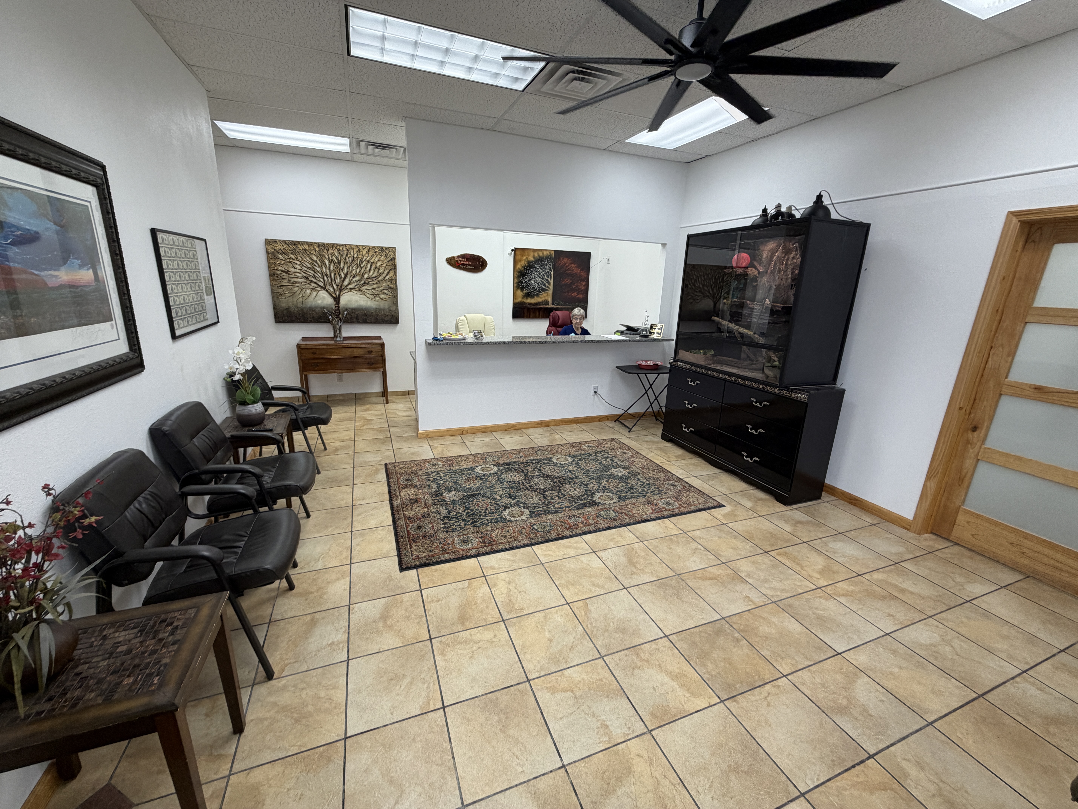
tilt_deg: -15.1
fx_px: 436
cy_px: 404
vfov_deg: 85.7
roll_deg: -2.1
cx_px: 539
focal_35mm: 14
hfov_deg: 102.1
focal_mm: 2.22
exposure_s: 1/120
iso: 125
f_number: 2.2
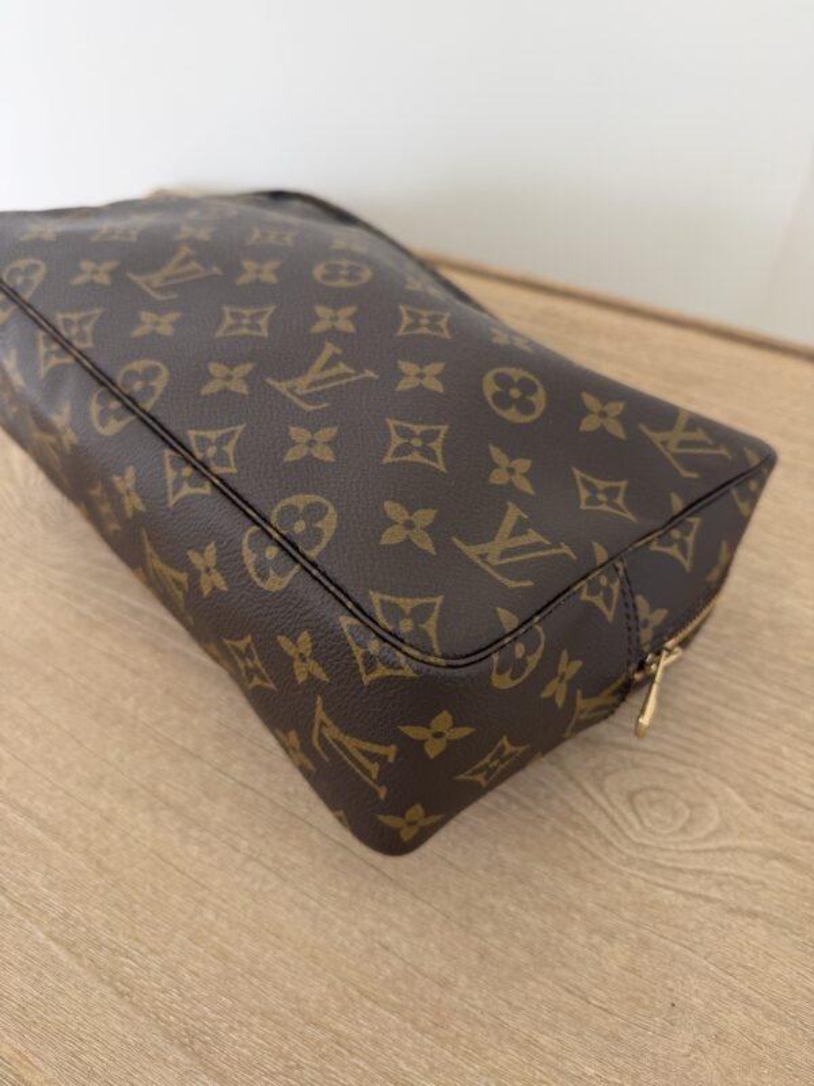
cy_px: 543
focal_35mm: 24
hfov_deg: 56.8
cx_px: 407
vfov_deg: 71.6
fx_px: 752
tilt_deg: -49.2
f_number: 1.78
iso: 80
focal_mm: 6.76
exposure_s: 1/121
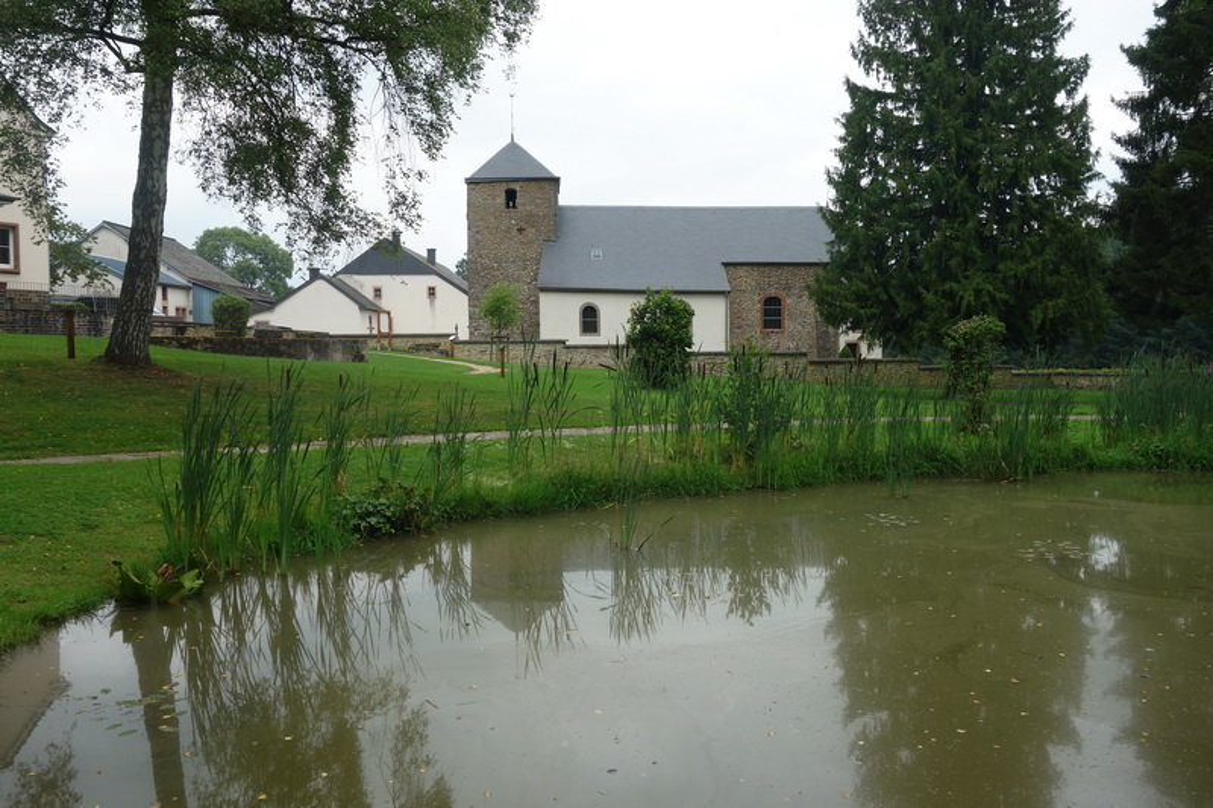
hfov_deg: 55.8
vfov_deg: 38.9
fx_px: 1145
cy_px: 404
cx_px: 606
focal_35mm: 34
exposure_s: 1/250
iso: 125
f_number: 5.6
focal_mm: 12.78
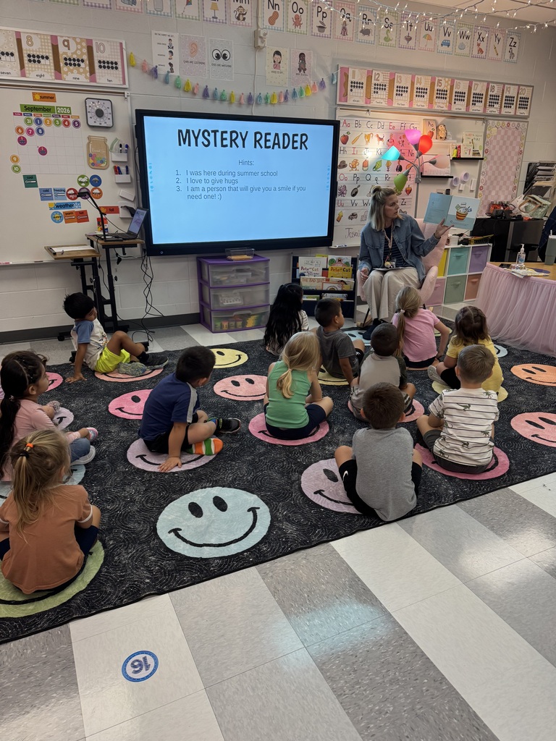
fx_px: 514
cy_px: 370
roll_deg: -0.6
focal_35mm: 24
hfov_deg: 56.8
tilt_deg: -20.4
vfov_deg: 71.6
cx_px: 278
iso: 125
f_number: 1.78
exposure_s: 1/60
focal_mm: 6.76
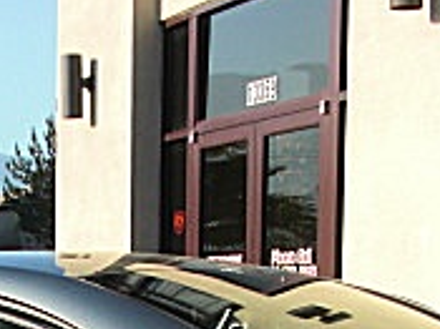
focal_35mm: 132
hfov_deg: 14.8
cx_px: 58
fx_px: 1677
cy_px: 578
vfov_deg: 10.6
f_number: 2.8
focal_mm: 6.3
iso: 50
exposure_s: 1/500
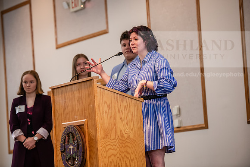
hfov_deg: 14.2
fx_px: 1007
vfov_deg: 9.5
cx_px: 125
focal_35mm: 145
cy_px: 84
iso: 1600
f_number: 3.2
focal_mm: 145
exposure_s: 1/200
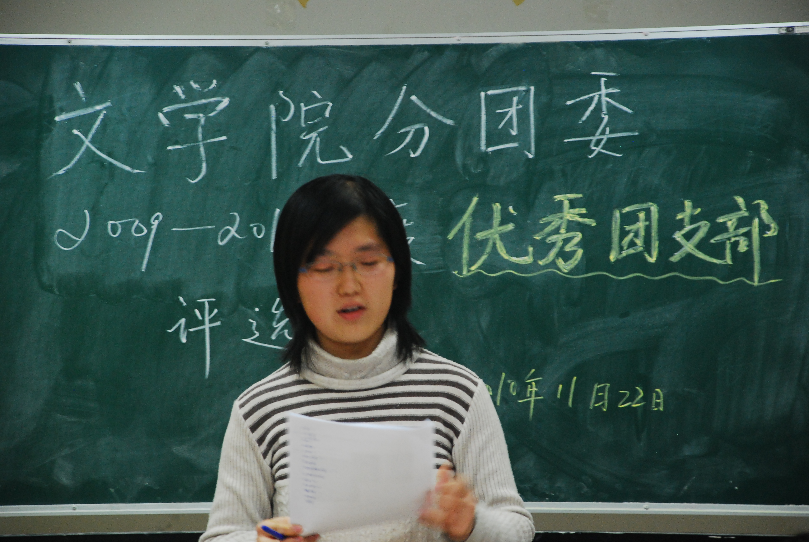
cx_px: 404
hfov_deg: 13.0
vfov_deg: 8.7
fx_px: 3544
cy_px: 271
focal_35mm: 158
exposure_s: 1/15
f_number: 5.6
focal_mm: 105
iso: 800
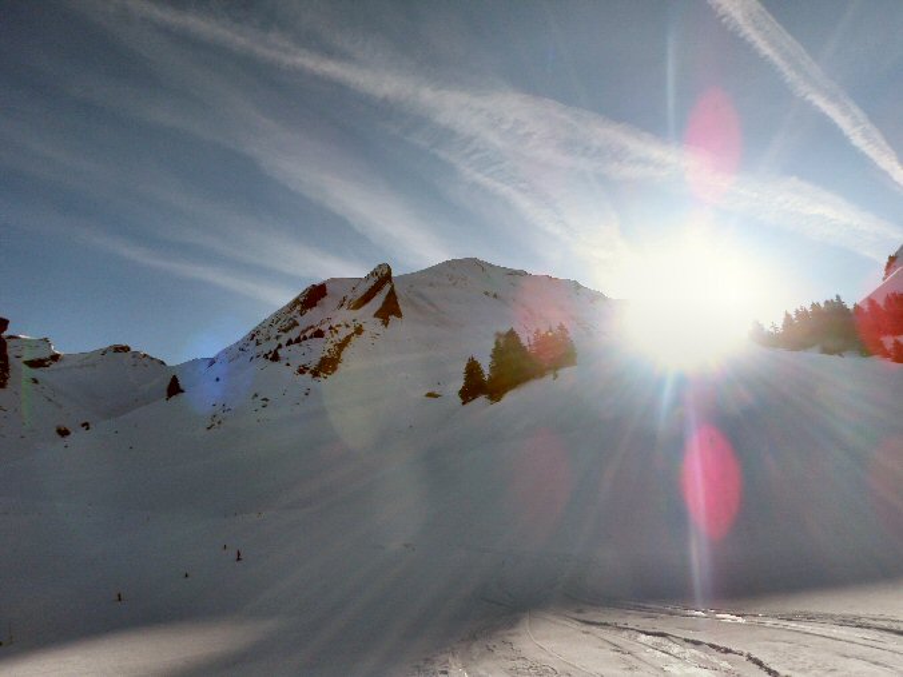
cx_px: 452
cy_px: 338
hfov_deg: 63.4
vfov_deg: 49.7
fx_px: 730
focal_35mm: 28
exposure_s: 1/500
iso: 50
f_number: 5
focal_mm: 5
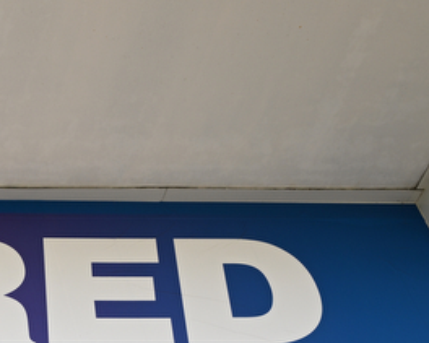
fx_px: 1178
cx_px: -179
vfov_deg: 15.2
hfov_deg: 18.7
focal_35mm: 93
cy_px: 532
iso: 80
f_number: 6.3
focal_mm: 25.5
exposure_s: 1/200
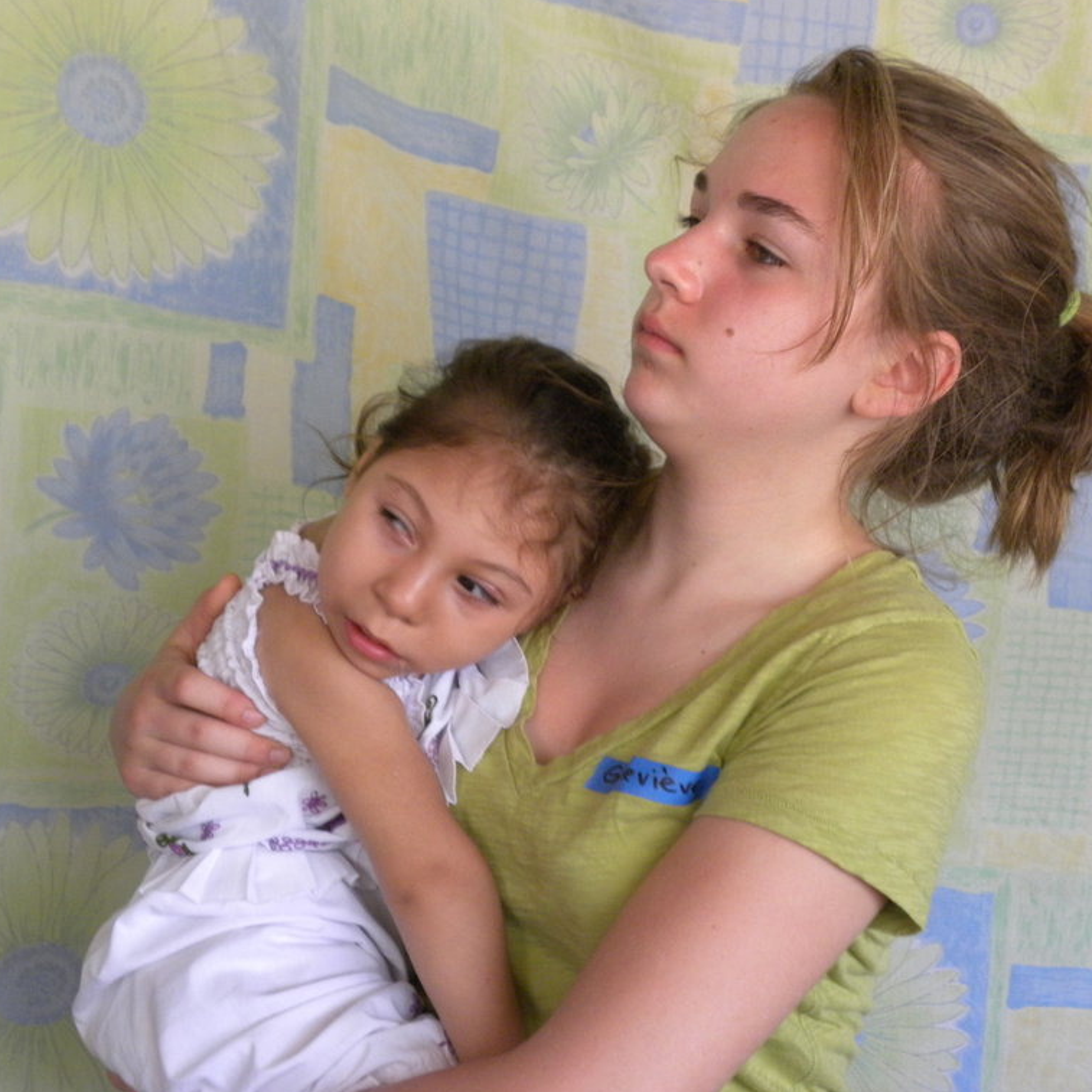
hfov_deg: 31.1
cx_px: 561
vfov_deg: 31.1
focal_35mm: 55
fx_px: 1963
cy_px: 545
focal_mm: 8.2
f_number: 3.2
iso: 261
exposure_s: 1/64
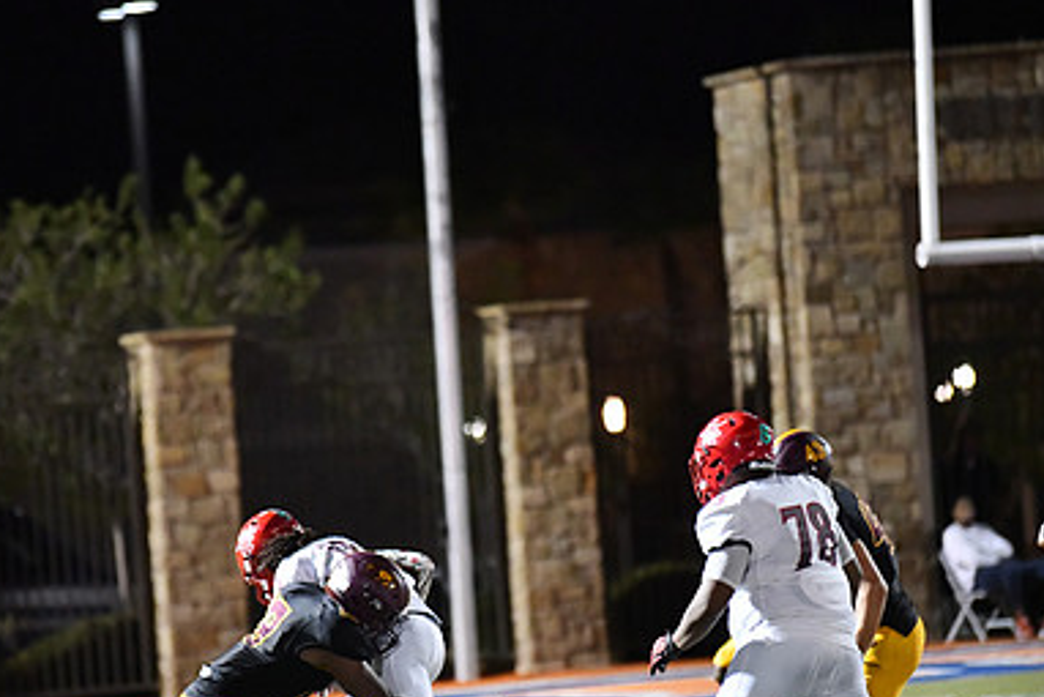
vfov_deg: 4.5
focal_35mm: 304
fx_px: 8819
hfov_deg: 6.8
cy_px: 477
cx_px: 404
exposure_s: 1/1250
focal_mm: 200
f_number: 2.8
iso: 10000
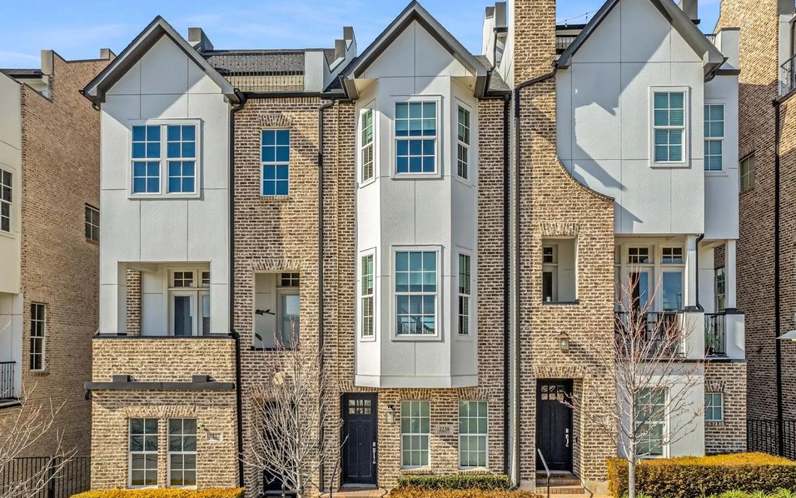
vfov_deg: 51.1
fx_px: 521
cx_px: 410
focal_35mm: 24
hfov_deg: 74.8
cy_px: 240
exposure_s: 1/240
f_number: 2.8
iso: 200
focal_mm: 8.38
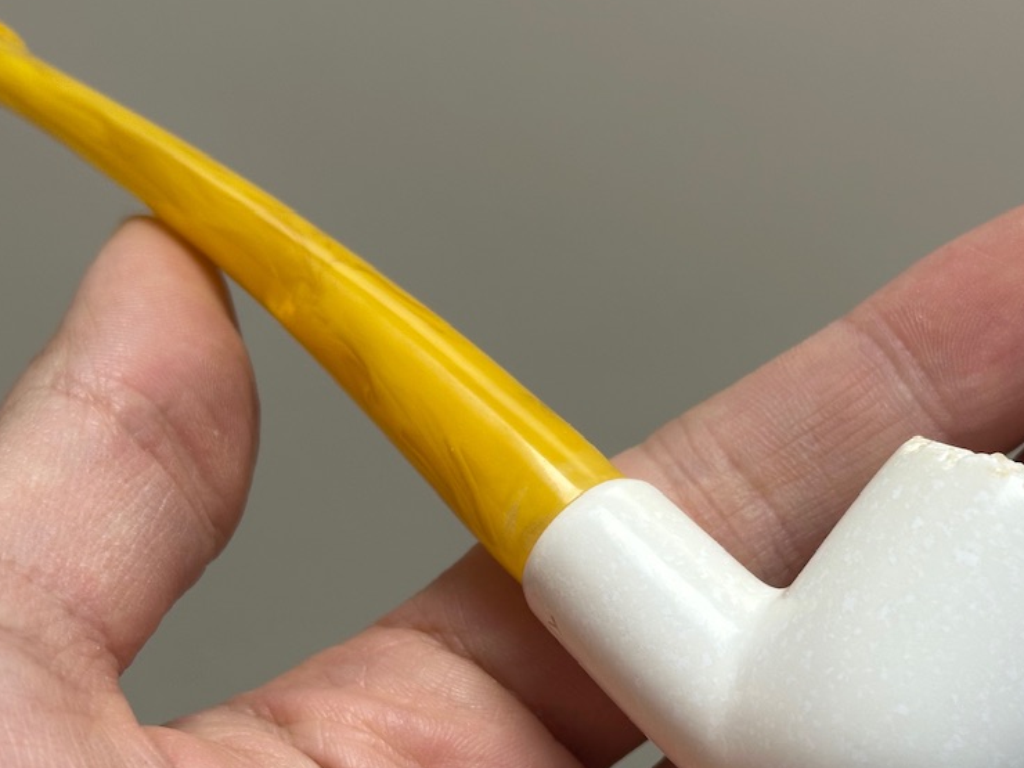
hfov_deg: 23.5
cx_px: 632
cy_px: 488
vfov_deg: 17.7
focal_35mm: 83
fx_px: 2455
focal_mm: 6.86
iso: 50
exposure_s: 1/100
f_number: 1.78
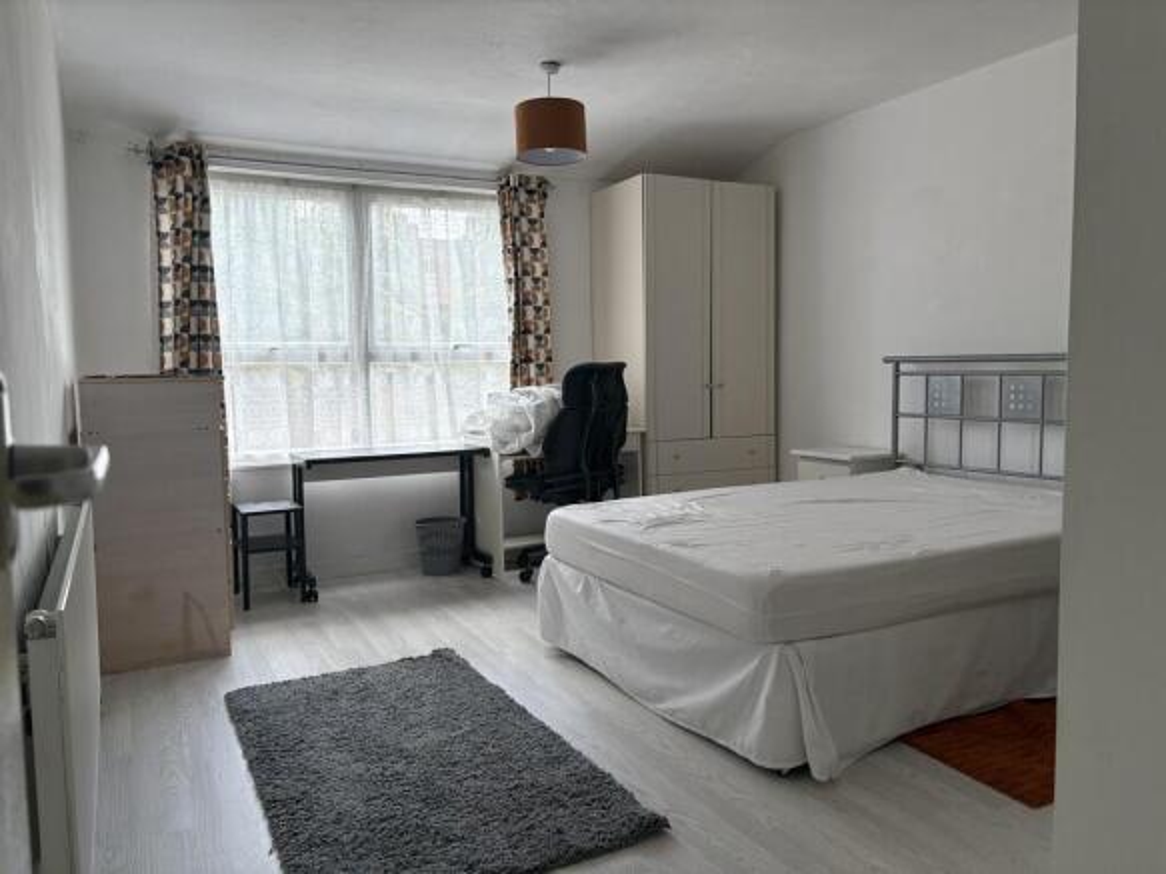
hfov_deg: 67.3
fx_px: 876
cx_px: 583
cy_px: 437
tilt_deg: -3.3
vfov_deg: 53.0
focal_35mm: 26
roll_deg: +1.1
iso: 100
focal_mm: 5.96
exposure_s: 1/242
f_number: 1.6
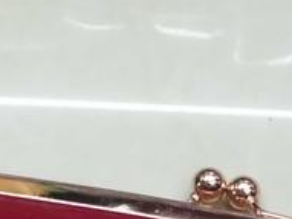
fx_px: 1627
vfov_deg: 7.2
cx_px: 191
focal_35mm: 193
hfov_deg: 10.2
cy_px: 557
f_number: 2.9
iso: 400
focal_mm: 6.3
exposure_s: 1/40
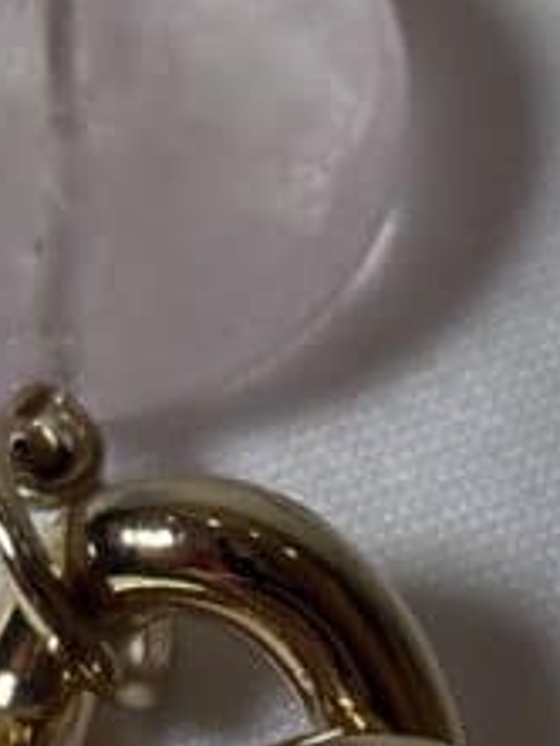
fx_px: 5193
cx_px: 358
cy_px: 722
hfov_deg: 6.2
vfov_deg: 8.2
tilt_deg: -58.7
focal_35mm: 241
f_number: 1.6
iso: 32
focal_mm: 5.96
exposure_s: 1/240
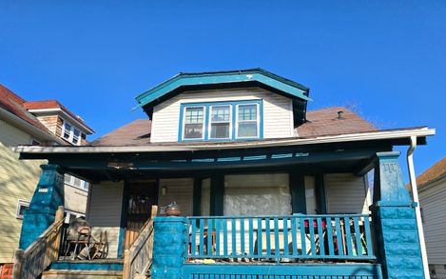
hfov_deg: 70.4
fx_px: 316
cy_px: 177
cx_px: 210
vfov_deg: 47.1
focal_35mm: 26
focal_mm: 6.3
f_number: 1.7
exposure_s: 1/682
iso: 12
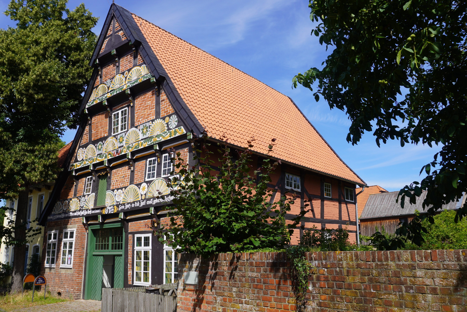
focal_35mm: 32
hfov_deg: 59.5
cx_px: 234
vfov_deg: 41.8
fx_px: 409
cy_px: 156
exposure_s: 1/160
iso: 100
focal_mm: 21
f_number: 10
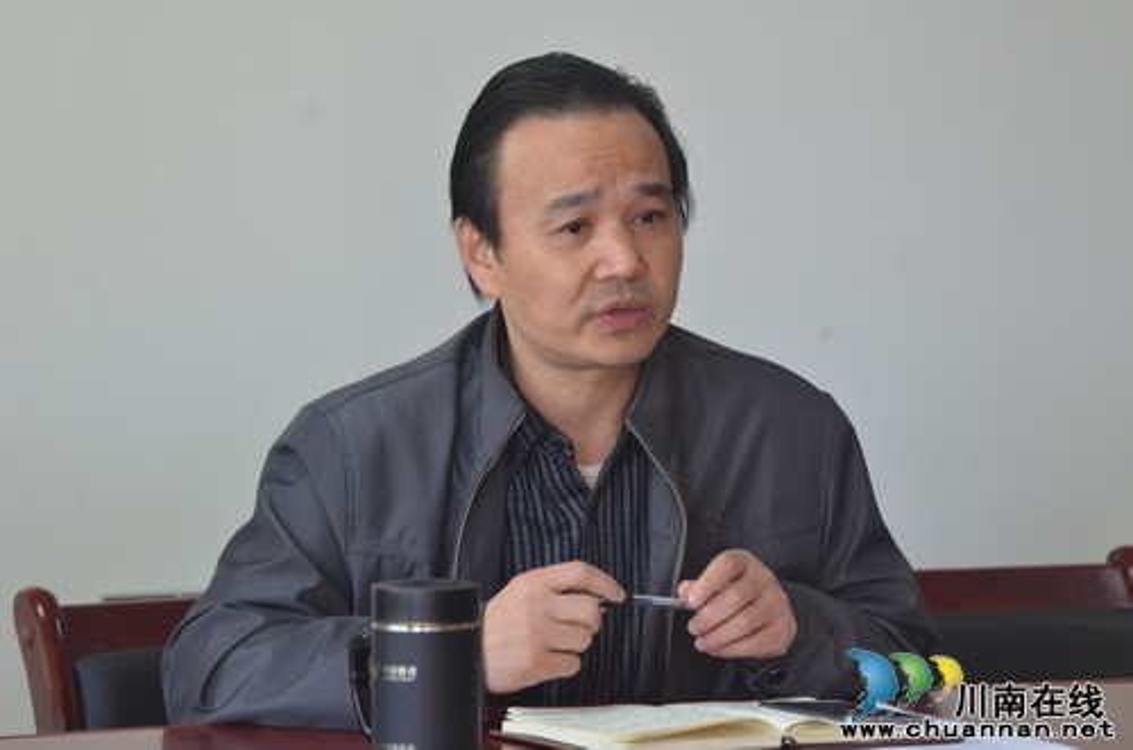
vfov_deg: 6.1
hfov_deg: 9.2
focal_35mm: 225
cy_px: 375
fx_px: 7065
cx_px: 566
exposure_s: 1/125
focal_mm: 150
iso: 1600
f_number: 5.6
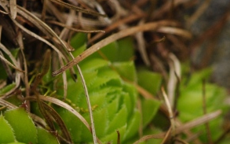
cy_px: 161
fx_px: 2227
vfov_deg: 3.7
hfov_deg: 5.9
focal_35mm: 355
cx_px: 115
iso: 400
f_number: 8
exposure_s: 1/200
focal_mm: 85
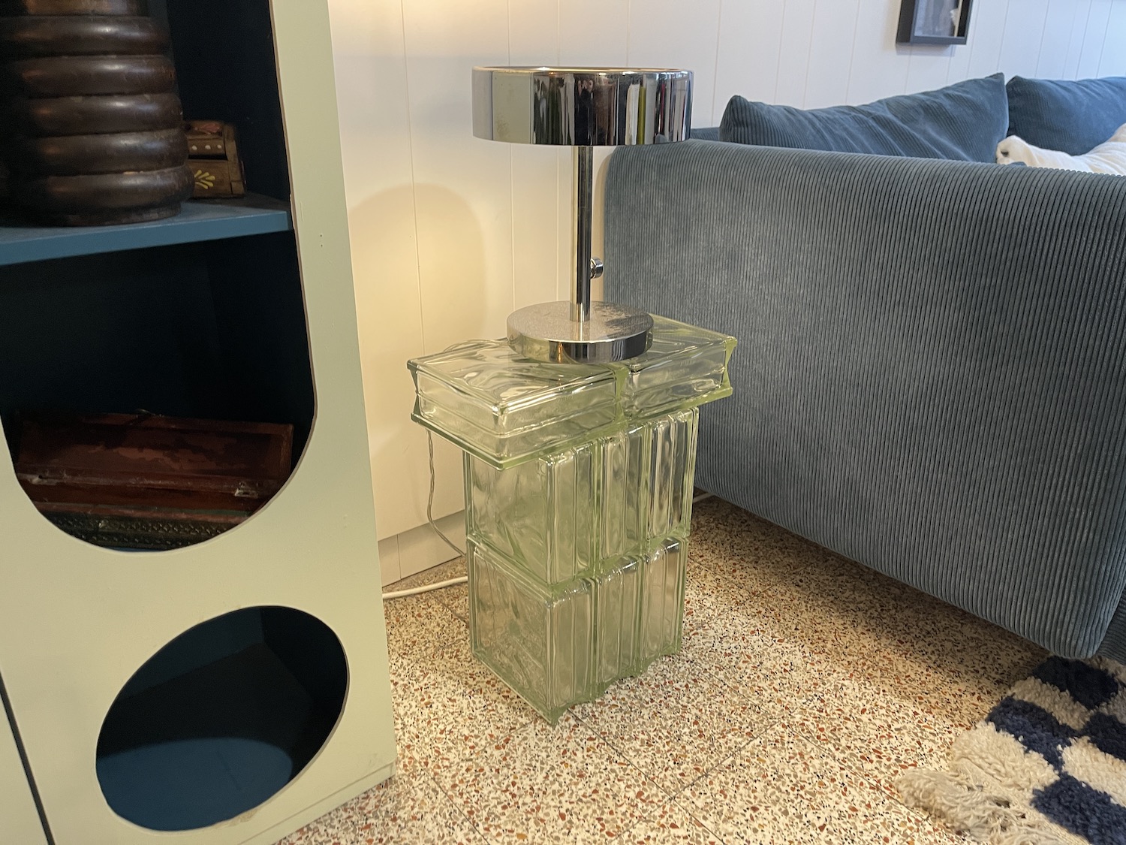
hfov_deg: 69.4
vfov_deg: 54.9
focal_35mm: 25
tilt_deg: -25.0
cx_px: 563
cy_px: 422
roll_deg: -1.2
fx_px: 813
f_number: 1.6
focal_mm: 5.1
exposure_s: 1/50
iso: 200
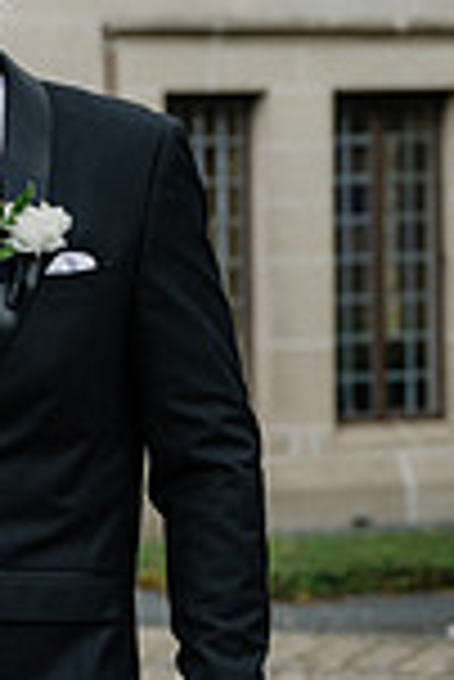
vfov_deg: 11.5
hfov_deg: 7.6
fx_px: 3378
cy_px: 423
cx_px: -202
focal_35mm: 179
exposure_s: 1/320
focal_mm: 60
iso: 160
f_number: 3.5
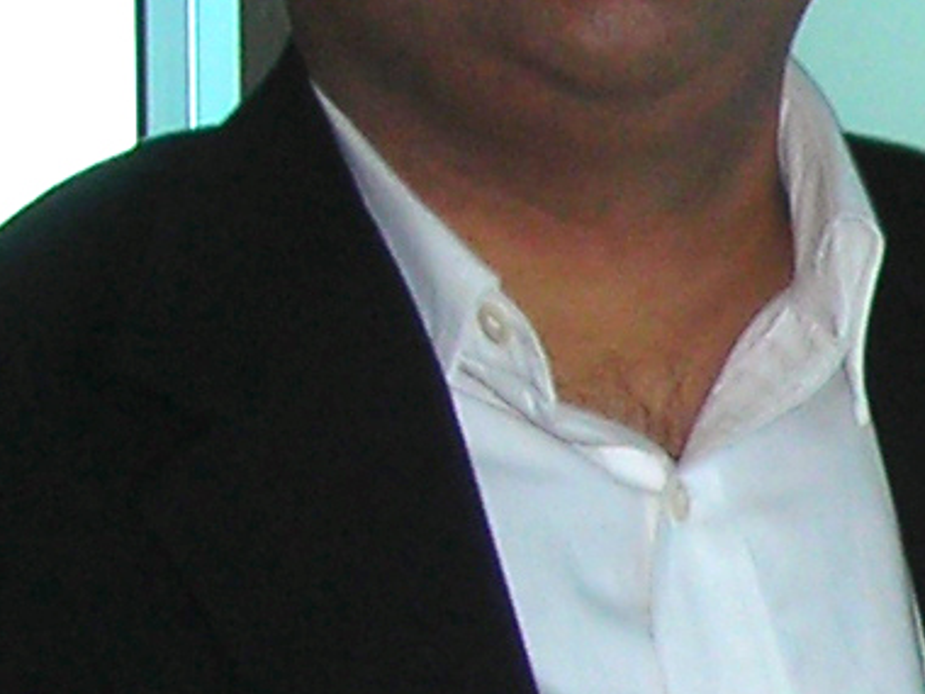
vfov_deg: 5.7
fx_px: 6921
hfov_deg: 7.0
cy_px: 1084
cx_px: 2493
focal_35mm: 259
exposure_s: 1/60.1
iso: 50
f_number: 3.2
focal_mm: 6.3
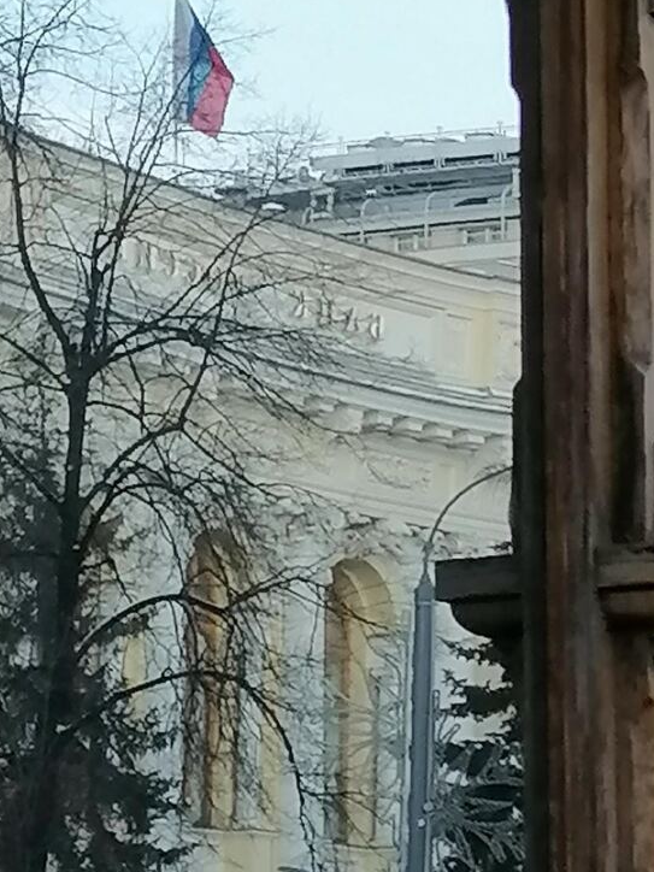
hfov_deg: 10.6
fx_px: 3527
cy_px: 332
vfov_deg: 14.1
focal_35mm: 140
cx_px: 204
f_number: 1.8
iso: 80
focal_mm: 5.4
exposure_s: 1/50
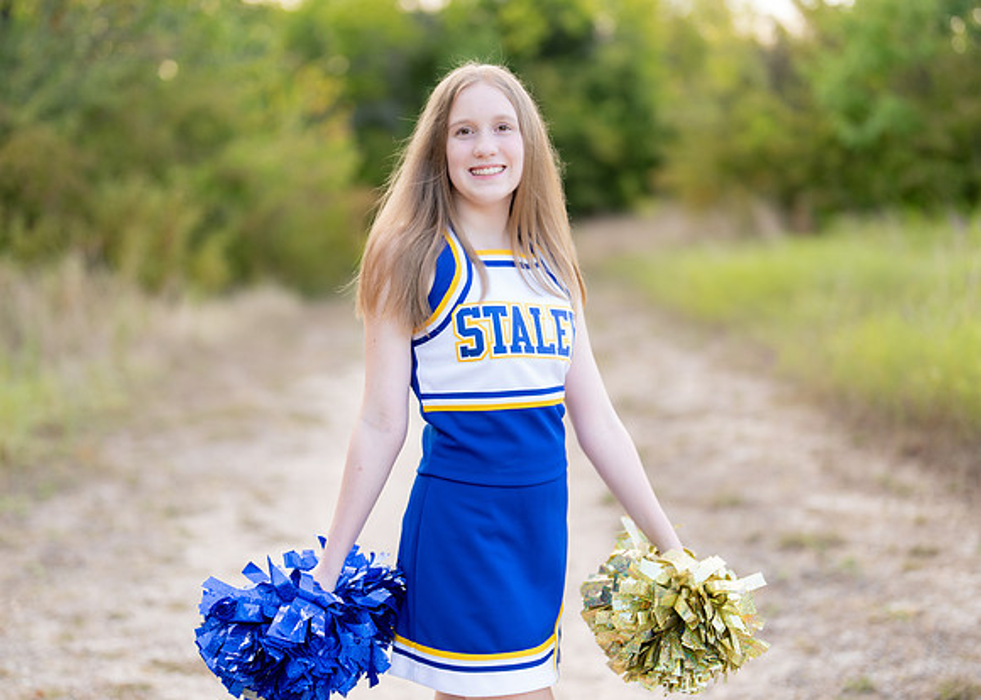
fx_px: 1668
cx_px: 461
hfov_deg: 32.8
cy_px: 357
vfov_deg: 23.7
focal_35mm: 60
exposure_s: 1/400
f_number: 1.2
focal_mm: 50
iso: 125
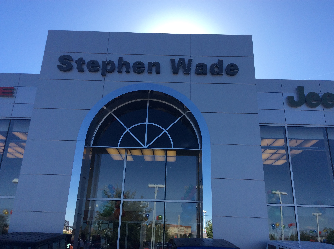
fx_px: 308
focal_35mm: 32
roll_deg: -0.6
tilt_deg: +19.4
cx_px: 167
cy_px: 124
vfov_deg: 44.1
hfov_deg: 56.9
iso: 32
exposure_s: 1/1192
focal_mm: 3.3
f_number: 2.4
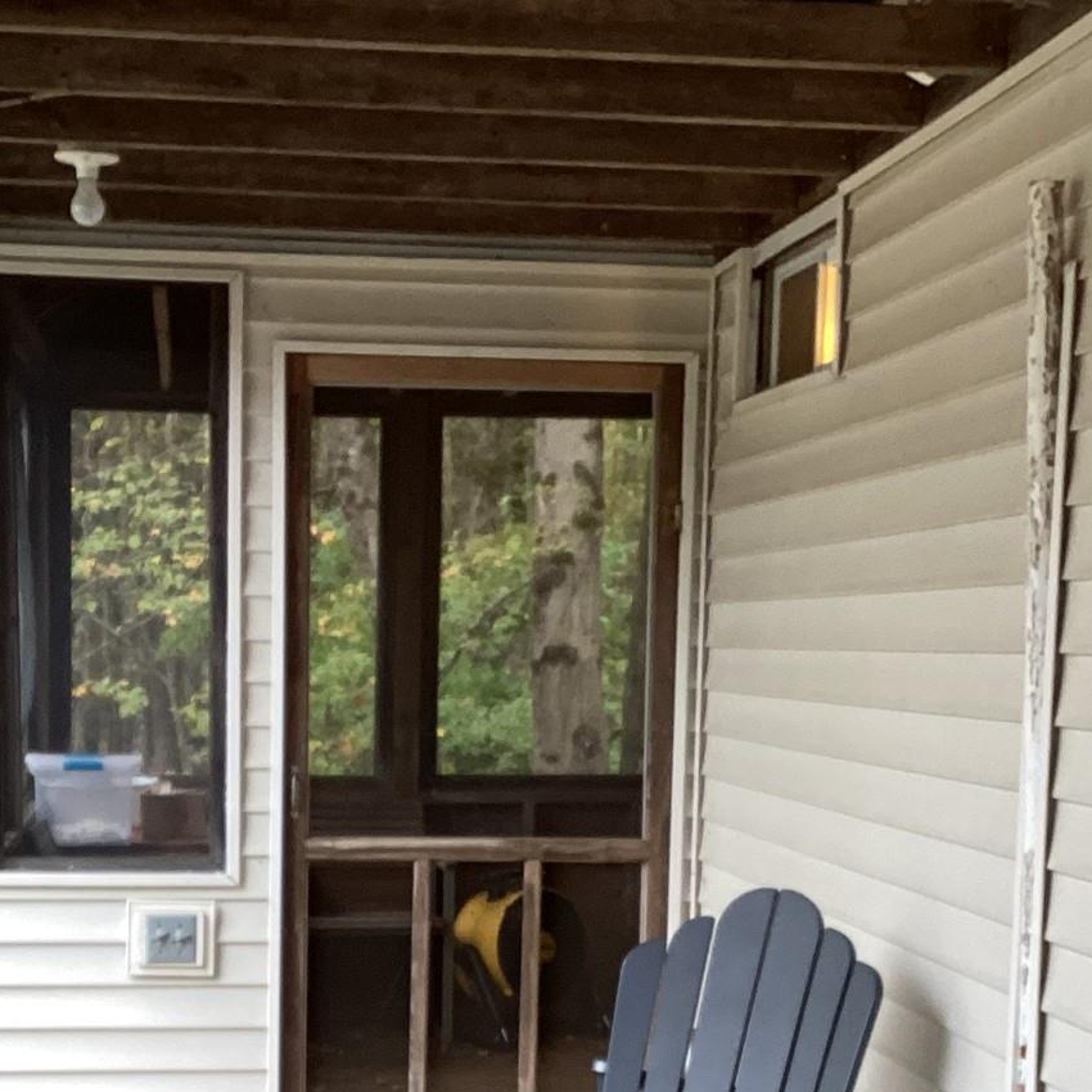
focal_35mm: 66
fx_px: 2356
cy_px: 904
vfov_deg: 25.6
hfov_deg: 26.1
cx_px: 454
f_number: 2.4
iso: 80
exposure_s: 1/60
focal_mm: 3.3
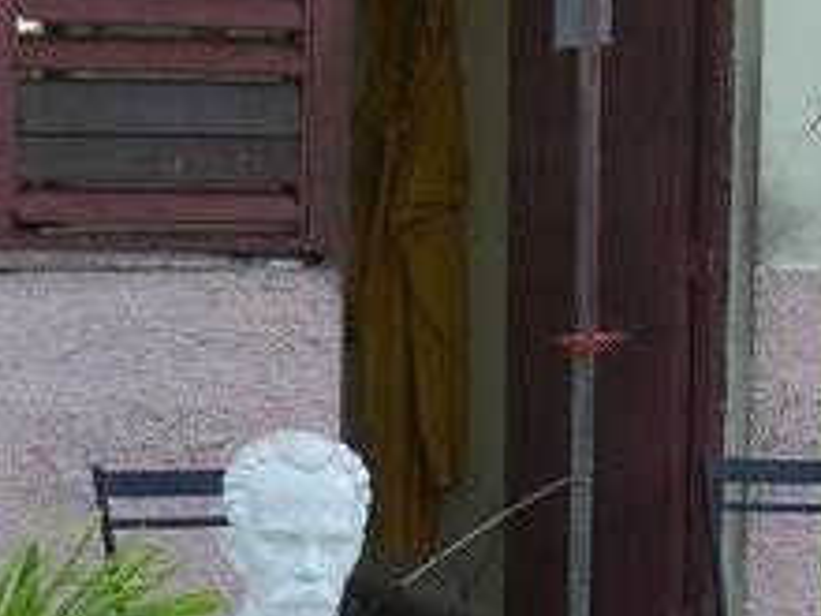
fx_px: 3937
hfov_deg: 11.9
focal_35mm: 166
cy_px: 683
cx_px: 355
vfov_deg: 8.9
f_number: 3.6
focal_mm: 11.8
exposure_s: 1/200
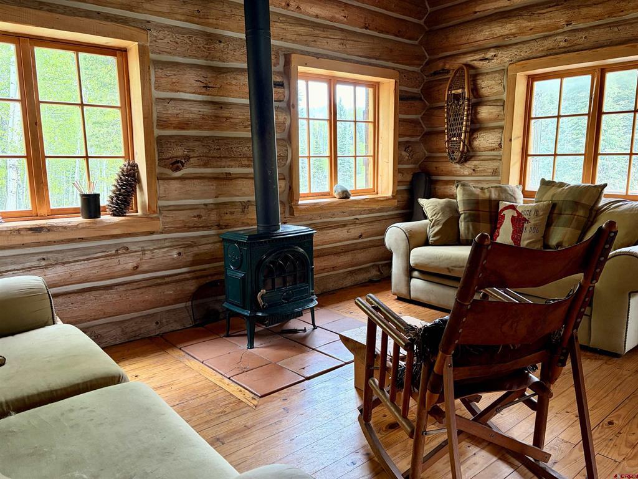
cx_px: 319
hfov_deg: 67.3
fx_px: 479
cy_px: 240
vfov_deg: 53.1
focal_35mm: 26
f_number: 1.6
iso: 200
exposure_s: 1/60
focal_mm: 5.96
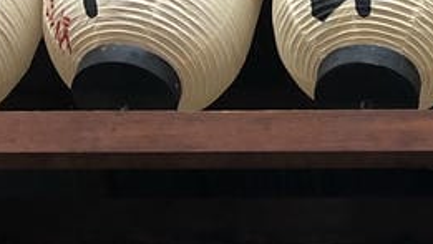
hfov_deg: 14.4
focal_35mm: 145
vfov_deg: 8.3
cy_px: 231
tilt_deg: +39.7
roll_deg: -4.1
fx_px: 1665
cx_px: 498
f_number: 1.8
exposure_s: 1/15
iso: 50
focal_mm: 3.99
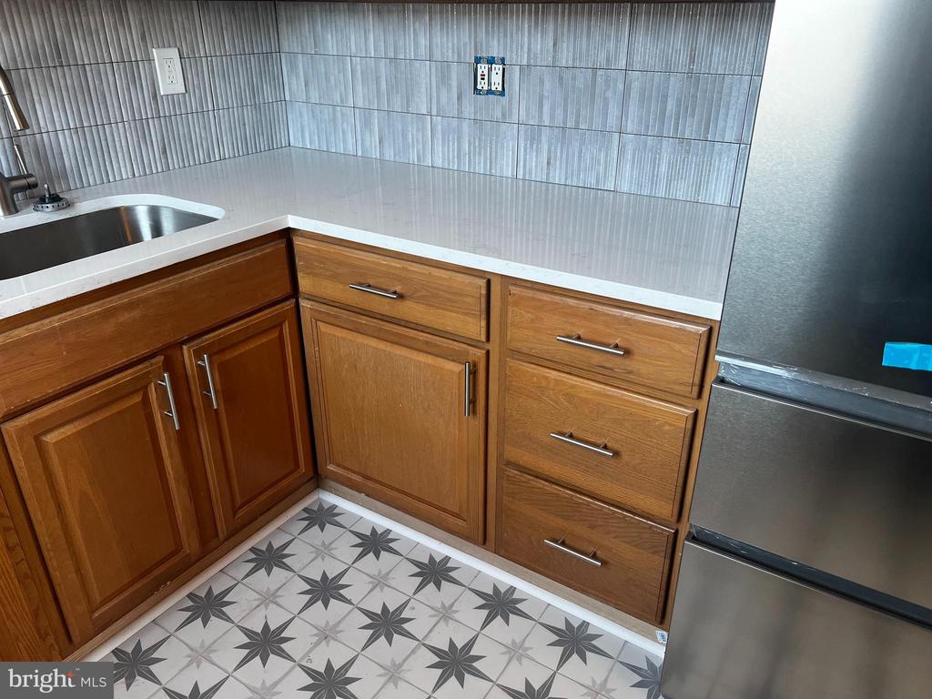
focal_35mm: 26
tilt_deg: -27.8
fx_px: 700
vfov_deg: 53.1
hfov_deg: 67.3
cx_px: 466
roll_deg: -0.5
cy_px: 350
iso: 100
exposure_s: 1/120
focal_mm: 5.7
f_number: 1.5
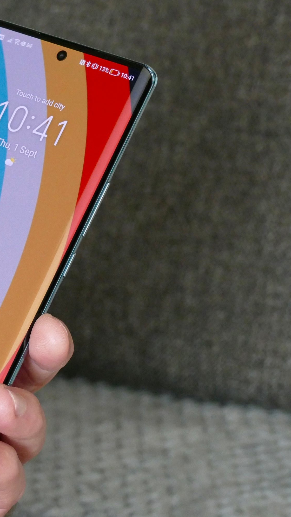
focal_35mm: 161
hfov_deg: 7.5
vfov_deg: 13.4
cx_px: -44
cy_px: 259
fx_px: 2208
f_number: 5
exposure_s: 1/60
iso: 1600
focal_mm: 37.13
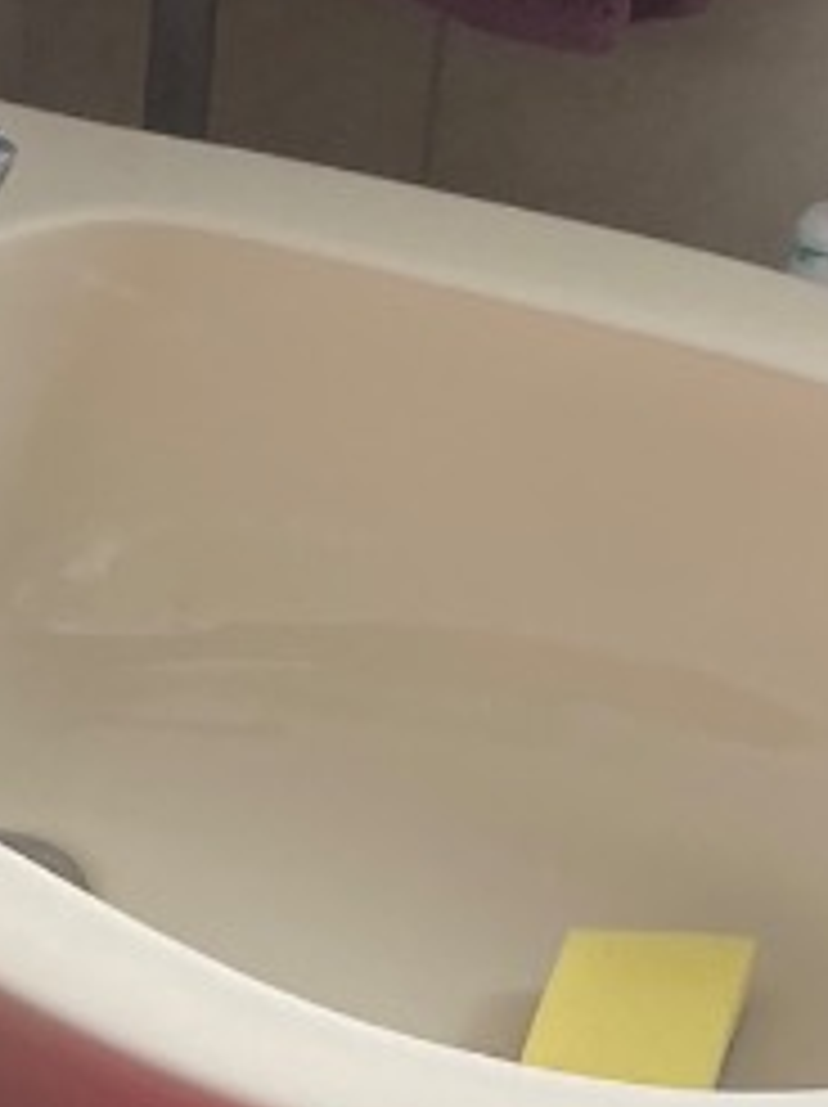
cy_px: 2326
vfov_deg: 13.1
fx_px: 4057
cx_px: -580
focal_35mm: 127
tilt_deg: -57.1
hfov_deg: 11.0
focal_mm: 4.25
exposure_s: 1/121
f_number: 1.8
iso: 125
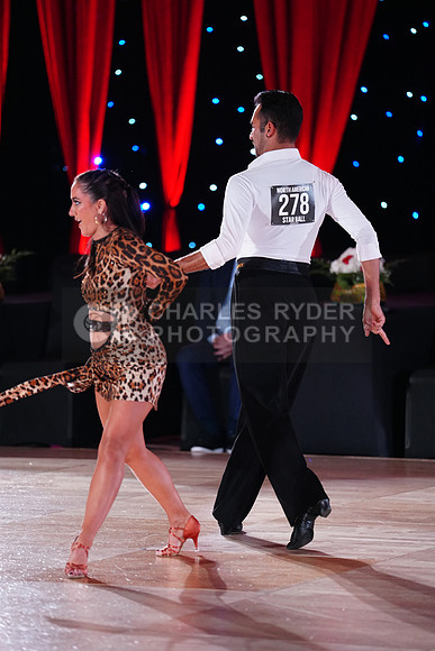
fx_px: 3514
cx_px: 218
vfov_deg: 10.6
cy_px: 326
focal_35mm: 194
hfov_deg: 7.1
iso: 2500
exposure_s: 1/320
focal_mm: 194
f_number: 2.8
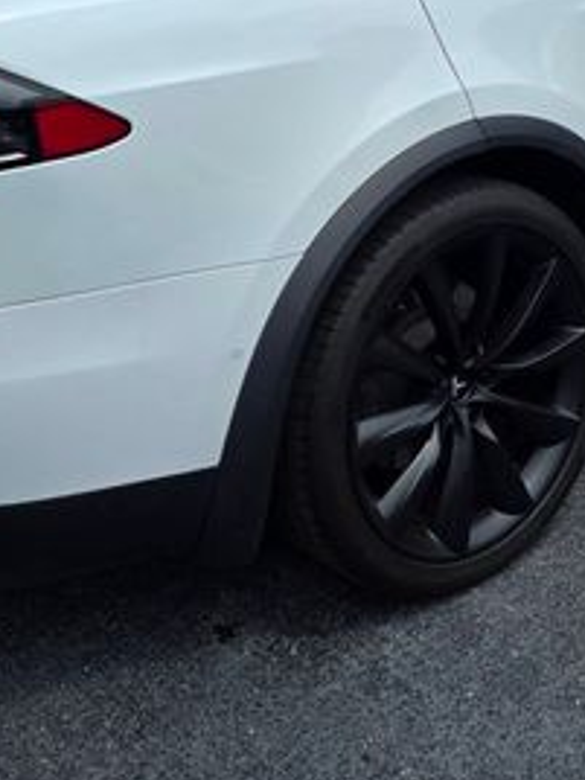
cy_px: 169
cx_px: 384
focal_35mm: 55
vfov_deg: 34.0
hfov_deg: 26.4
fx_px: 1239
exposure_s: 1/7333
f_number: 1.7
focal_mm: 6.3
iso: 80
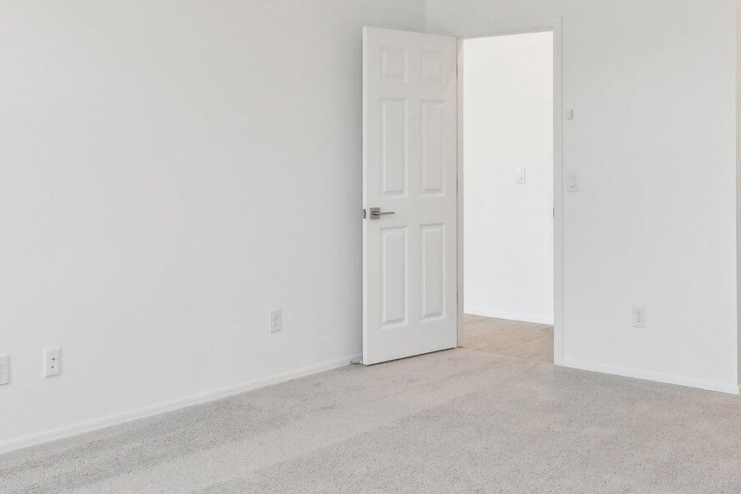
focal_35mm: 44
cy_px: 129
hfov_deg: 44.2
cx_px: 453
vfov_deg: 30.0
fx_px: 905
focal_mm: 13
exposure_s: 1/30
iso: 400
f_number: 8
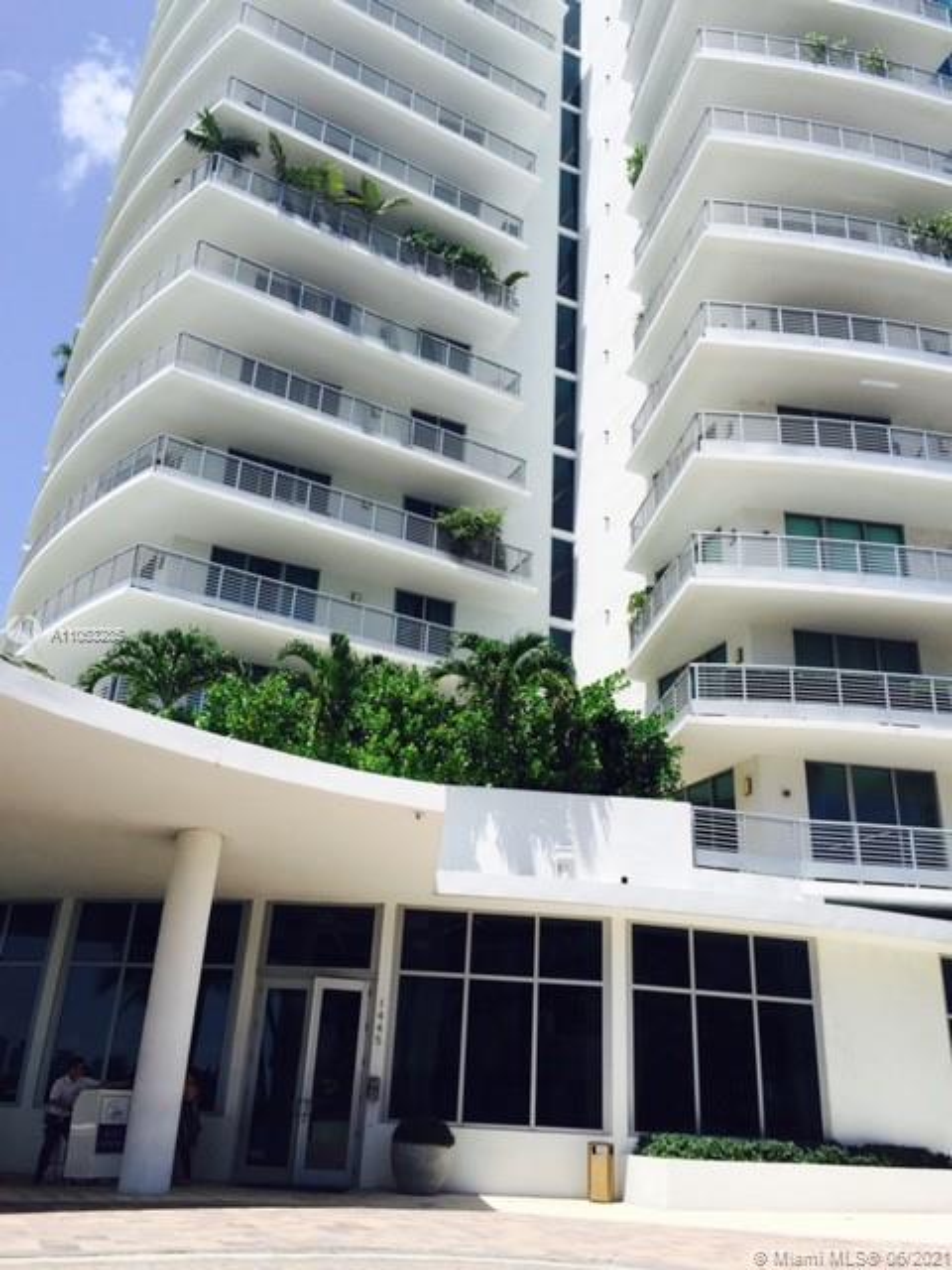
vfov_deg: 61.7
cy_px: 635
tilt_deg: +25.8
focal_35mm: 29
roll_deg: -2.1
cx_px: 476
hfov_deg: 48.2
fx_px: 1063
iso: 32
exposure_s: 1/2198
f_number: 2.2
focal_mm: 4.15
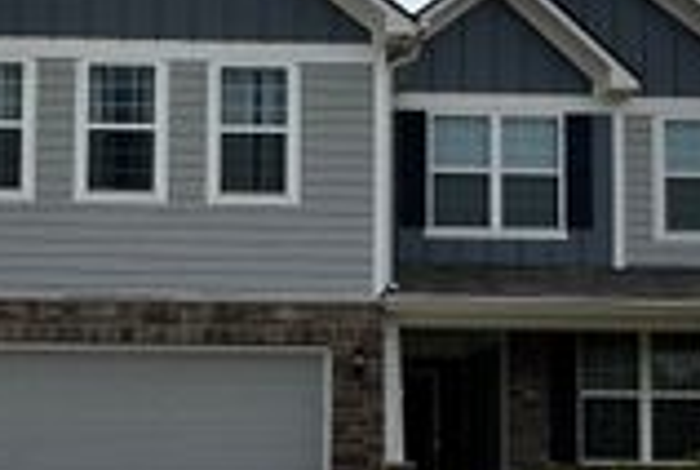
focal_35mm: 46
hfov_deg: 42.1
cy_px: 441
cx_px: 230
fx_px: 896
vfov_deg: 28.0
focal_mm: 2.22
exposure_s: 1/1715
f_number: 2.2
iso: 50
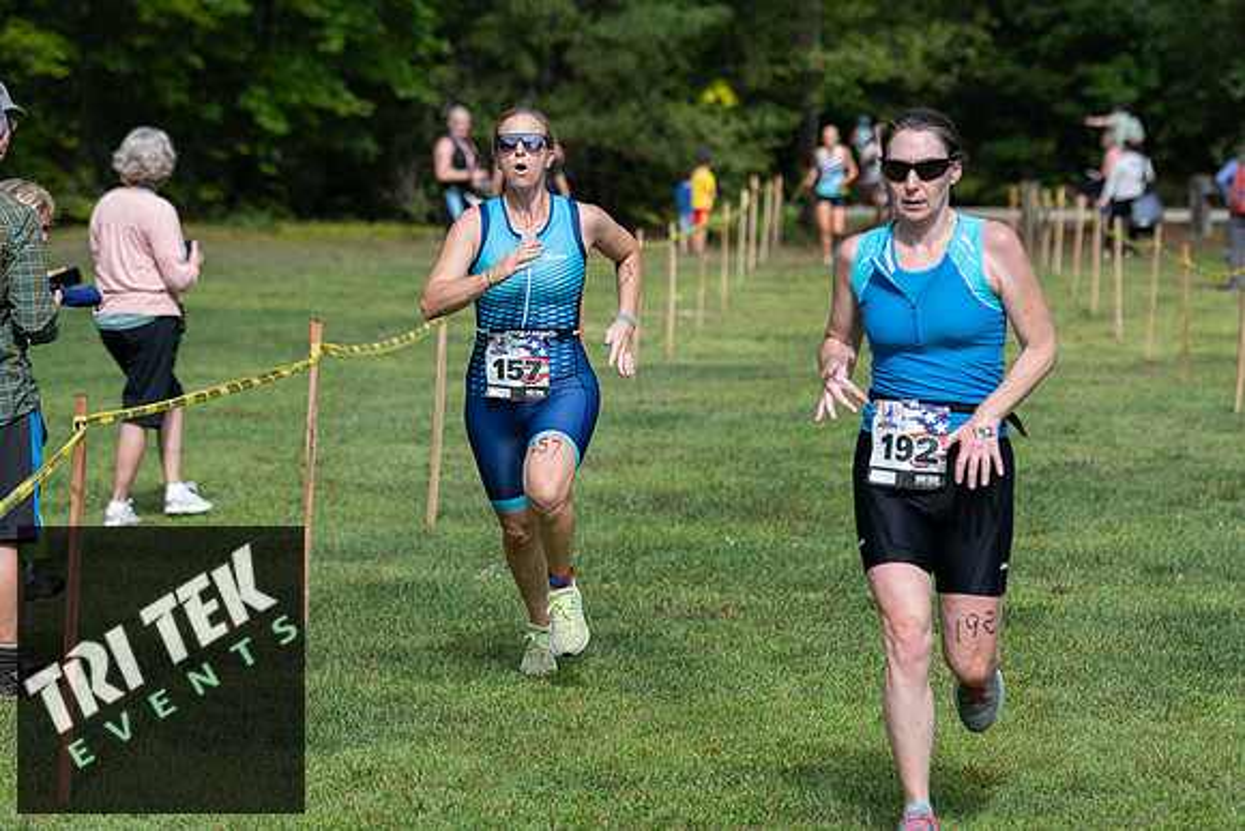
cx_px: 622
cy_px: 416
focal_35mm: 155
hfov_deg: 13.2
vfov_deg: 8.9
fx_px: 5361
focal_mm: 155
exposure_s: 1/1250
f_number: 5
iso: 200
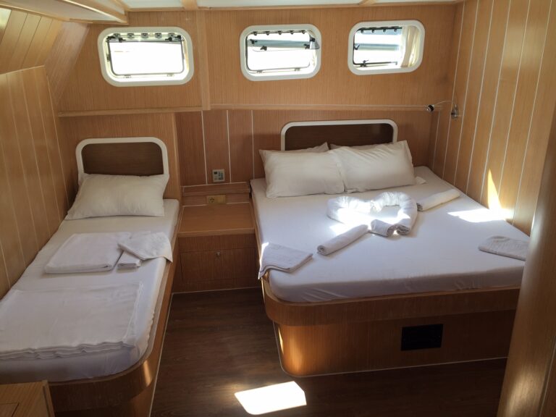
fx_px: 466
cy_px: 208
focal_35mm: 29
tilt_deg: -20.5
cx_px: 278
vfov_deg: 48.2
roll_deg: +1.4
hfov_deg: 61.7
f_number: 2.2
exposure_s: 1/100
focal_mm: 4.15
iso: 32
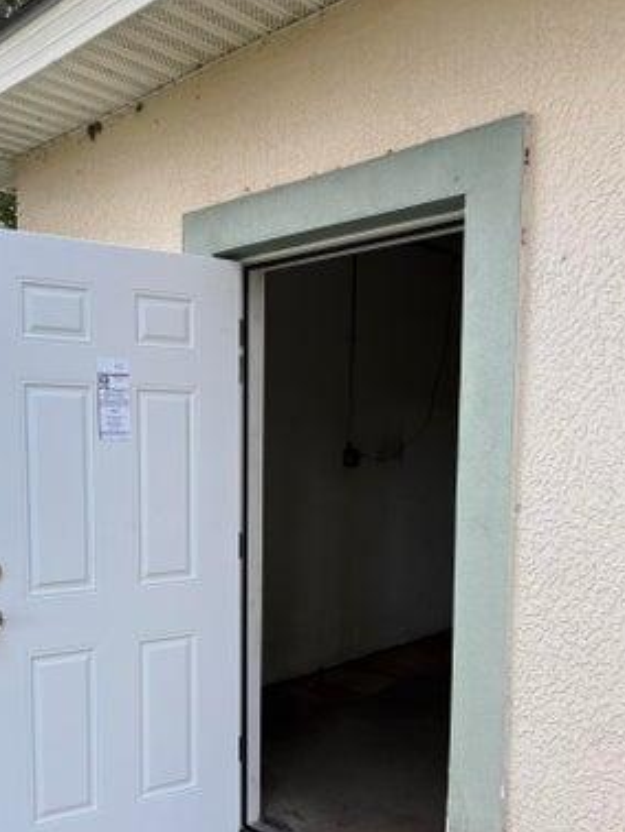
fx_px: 794
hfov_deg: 42.8
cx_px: 246
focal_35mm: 33
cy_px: 522
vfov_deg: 54.7
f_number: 1.6
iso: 50
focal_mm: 5.96
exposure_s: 1/375
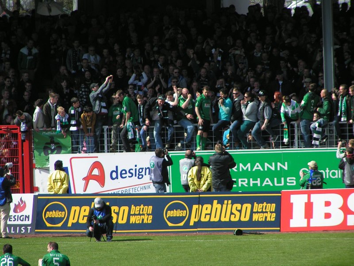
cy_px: 133
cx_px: 177
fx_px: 3886
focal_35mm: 380
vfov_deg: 3.9
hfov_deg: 5.2
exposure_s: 1/640
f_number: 3.5
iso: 50
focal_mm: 58
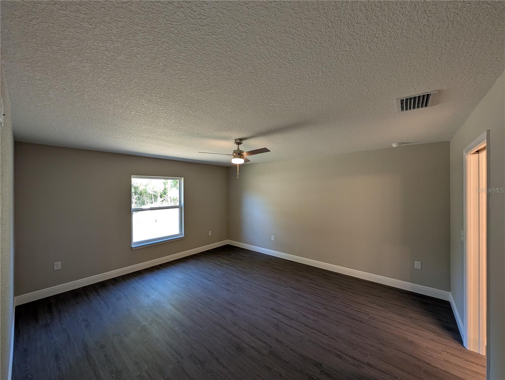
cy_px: 190
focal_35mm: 12
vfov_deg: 94.6
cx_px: 252
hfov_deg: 110.5
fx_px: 175
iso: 82
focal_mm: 2.02
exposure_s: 1/60
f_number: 1.7
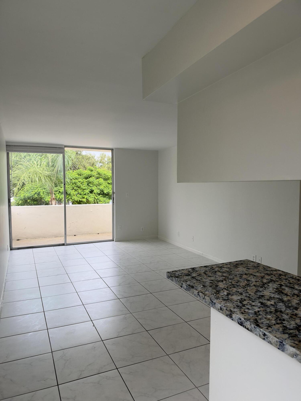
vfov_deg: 71.6
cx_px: 150
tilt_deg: -2.9
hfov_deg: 56.8
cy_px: 200
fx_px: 278
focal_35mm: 24
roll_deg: +0.2
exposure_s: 1/762
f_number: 1.8
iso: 64
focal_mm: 6.93
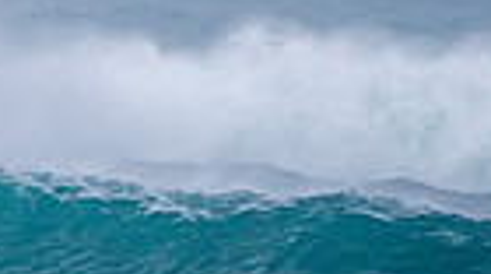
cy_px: 364
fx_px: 34695
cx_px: -170
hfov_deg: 0.8
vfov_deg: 0.5
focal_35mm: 2671
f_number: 5.6
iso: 560
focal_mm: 500
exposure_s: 1/1250
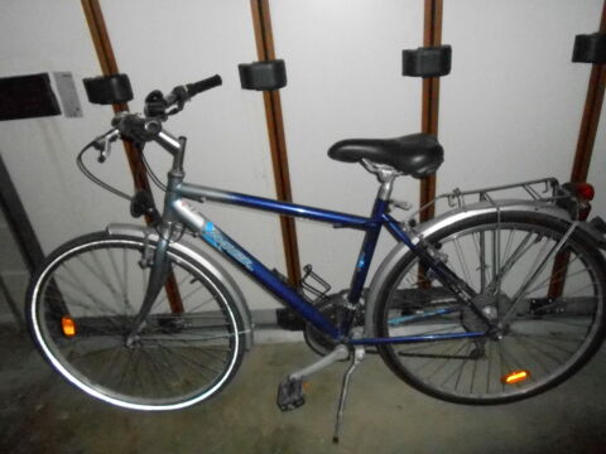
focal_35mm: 26
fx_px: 455
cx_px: 303
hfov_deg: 67.3
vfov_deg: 53.1
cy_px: 227
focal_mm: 4.6
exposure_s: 1/25
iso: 1600
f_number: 11.5
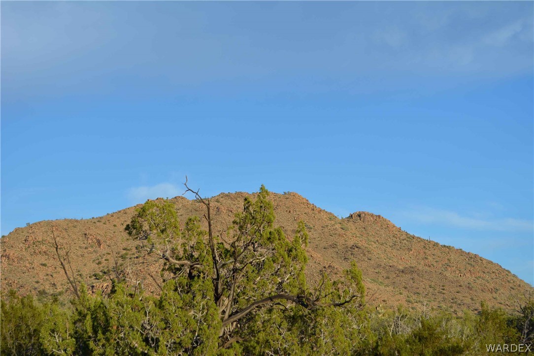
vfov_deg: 16.6
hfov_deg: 24.6
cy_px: 178
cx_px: 267
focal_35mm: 82
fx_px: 1224
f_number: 8
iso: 100
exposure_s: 1/250
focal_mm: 55
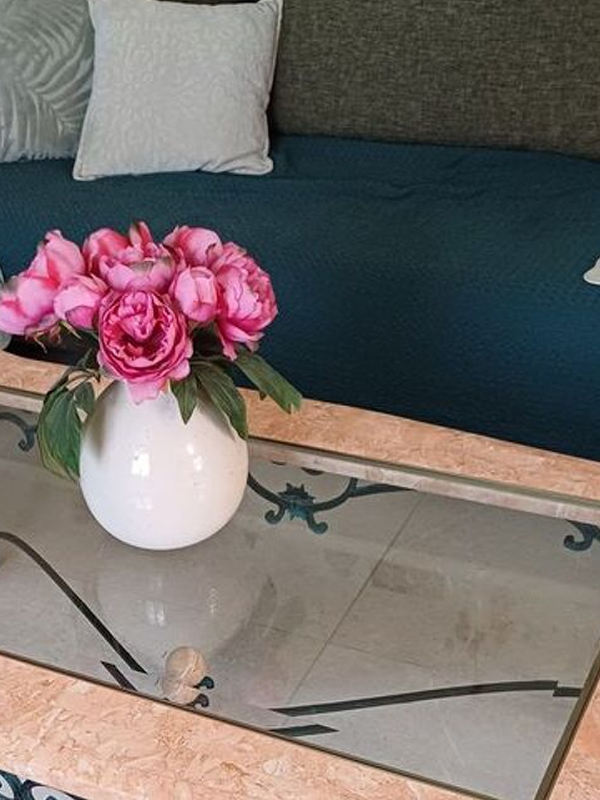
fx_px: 1201
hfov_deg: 27.8
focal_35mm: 52
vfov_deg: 35.3
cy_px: 673
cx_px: 178
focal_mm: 4.65
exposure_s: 1/25
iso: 400
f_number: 1.8
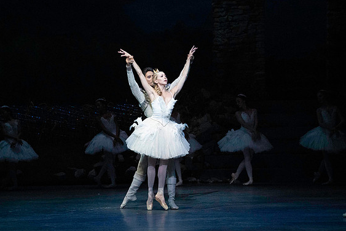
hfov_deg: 10.0
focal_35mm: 206
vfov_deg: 6.7
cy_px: 117
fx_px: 1981
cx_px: 175
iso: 25600
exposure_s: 1/400
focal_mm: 200
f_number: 5
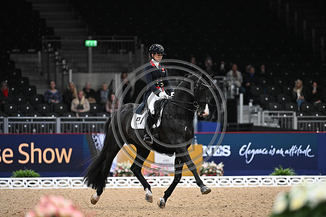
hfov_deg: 6.1
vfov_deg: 4.0
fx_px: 3079
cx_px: 163
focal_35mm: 340
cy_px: 108
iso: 6400
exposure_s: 1/640
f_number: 4
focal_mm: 340
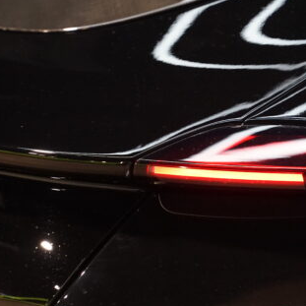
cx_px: 367
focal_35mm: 147
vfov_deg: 11.9
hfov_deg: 11.6
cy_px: 160
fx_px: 1470
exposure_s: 1/80
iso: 3200
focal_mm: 70
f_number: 2.8
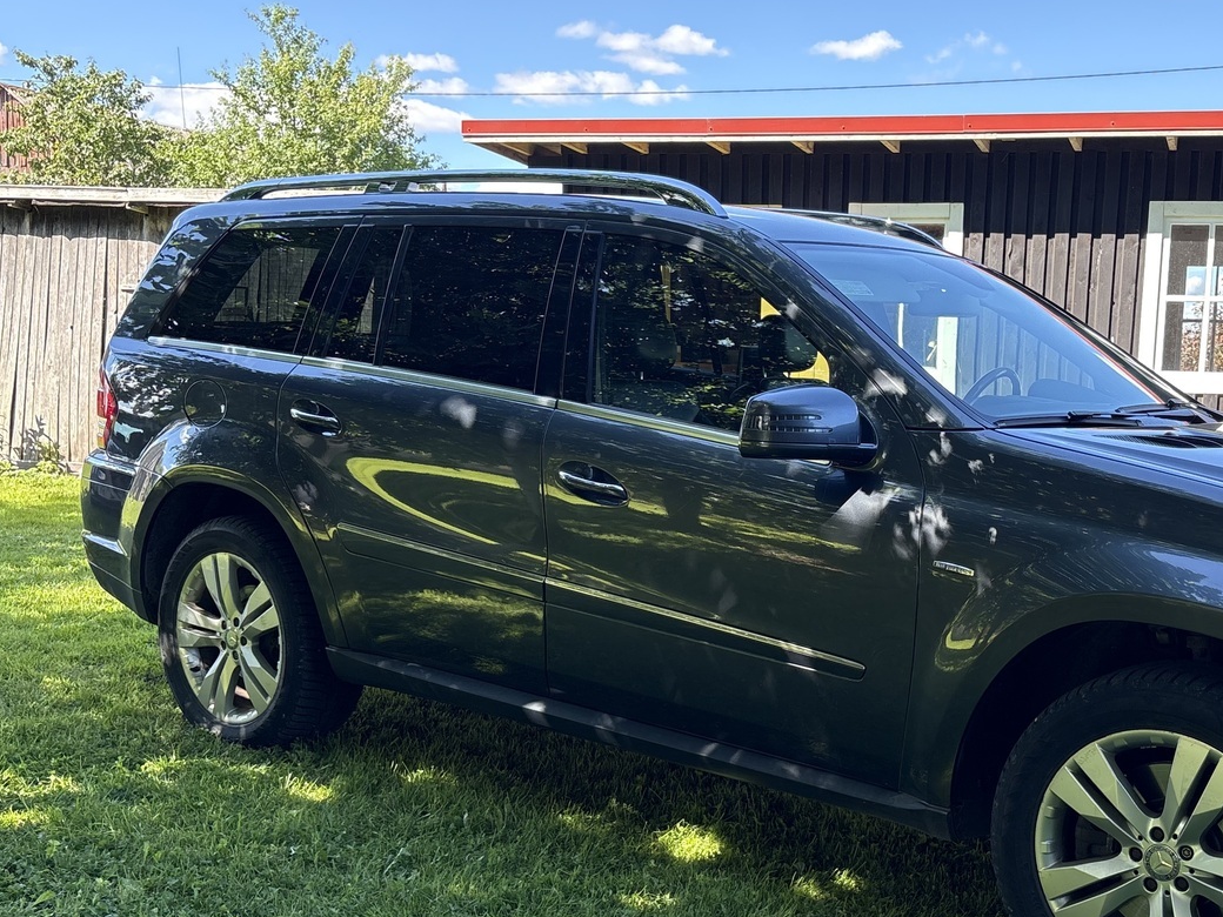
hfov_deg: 45.9
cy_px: 581
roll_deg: -2.2
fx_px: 1413
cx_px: 837
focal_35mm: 40
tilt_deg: -9.6
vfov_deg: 35.7
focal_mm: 5.96
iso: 64
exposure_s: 1/303
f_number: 1.6
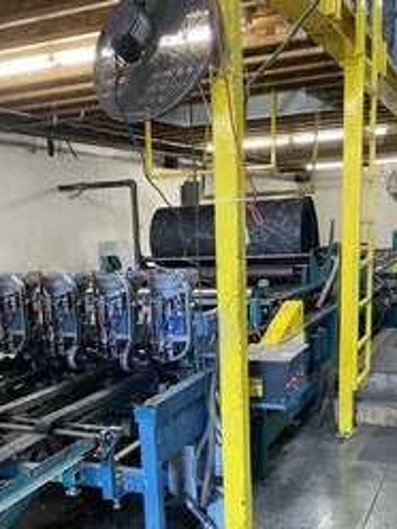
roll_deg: +2.5
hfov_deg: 34.3
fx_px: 642
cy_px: 392
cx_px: 177
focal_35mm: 42
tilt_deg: -14.3
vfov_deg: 43.5
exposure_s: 1/60
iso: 200
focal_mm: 4.25
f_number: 1.8
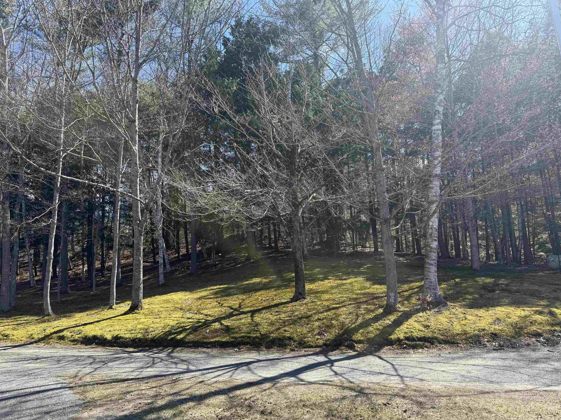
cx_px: 262
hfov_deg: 67.2
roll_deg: +2.4
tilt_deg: +11.0
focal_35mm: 26
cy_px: 220
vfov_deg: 53.0
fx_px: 421
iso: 80
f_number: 1.78
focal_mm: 6.76
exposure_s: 1/1493
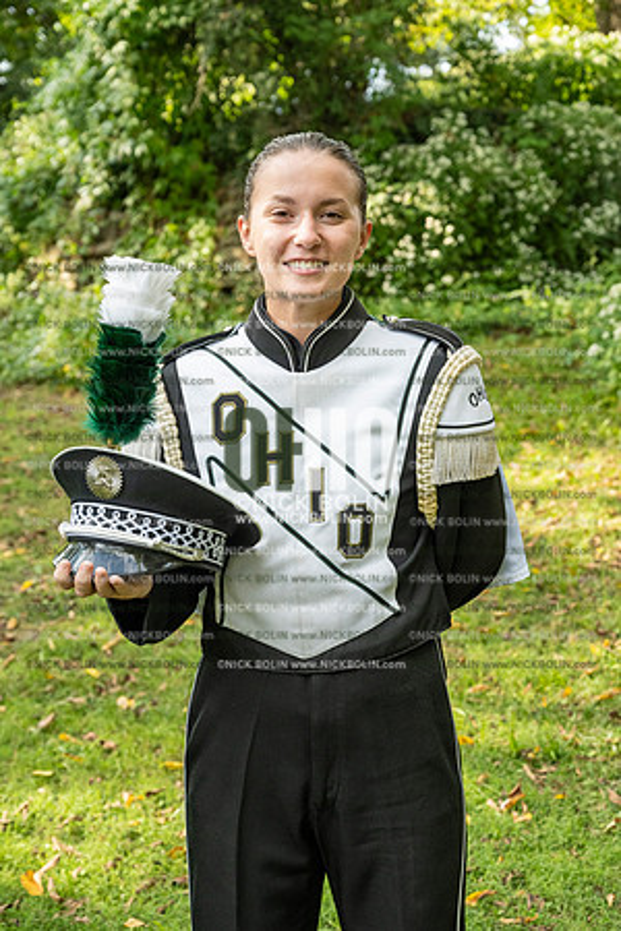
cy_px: 466
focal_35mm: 56
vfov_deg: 35.6
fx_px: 1449
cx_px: 310
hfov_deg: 24.2
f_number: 5.6
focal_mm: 56
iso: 1000
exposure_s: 1/640
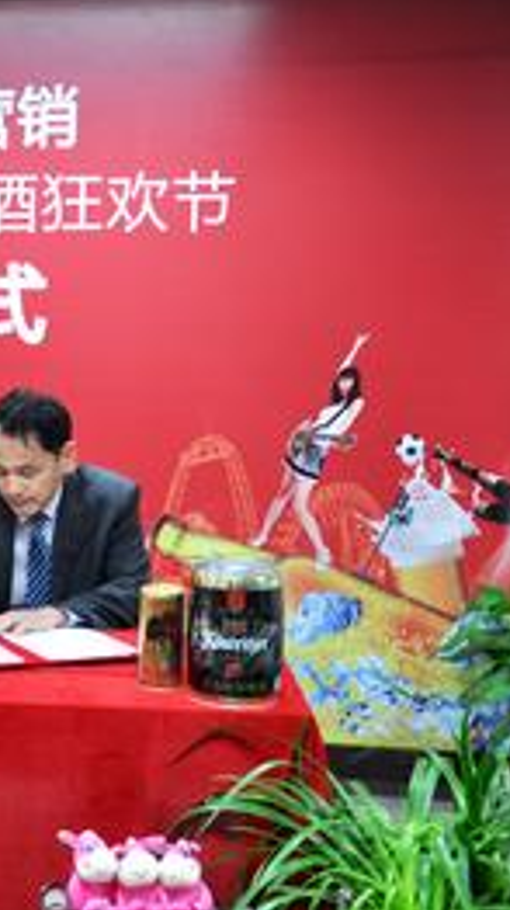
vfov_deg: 29.4
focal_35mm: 72
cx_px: -170
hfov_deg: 15.8
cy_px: 452
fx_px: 1734
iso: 560
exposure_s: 1/15
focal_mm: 30
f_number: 4.2
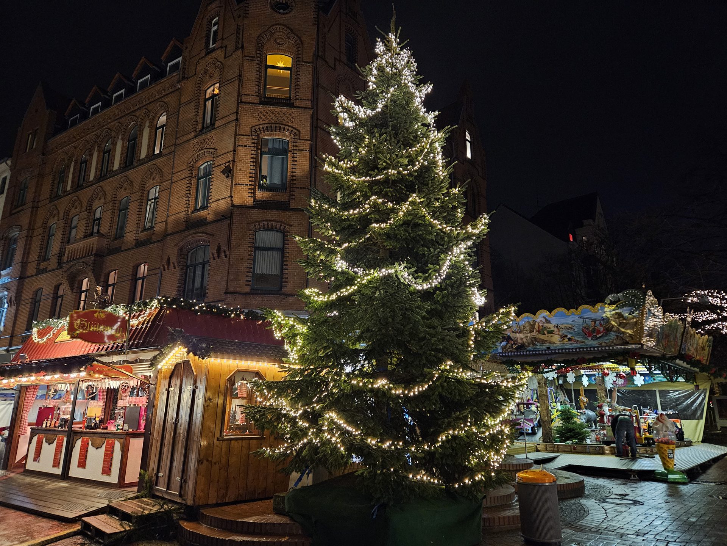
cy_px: 273
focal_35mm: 23
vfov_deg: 58.9
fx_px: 483
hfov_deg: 73.9
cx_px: 364
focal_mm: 5.4
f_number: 1.8
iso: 640
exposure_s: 1/25
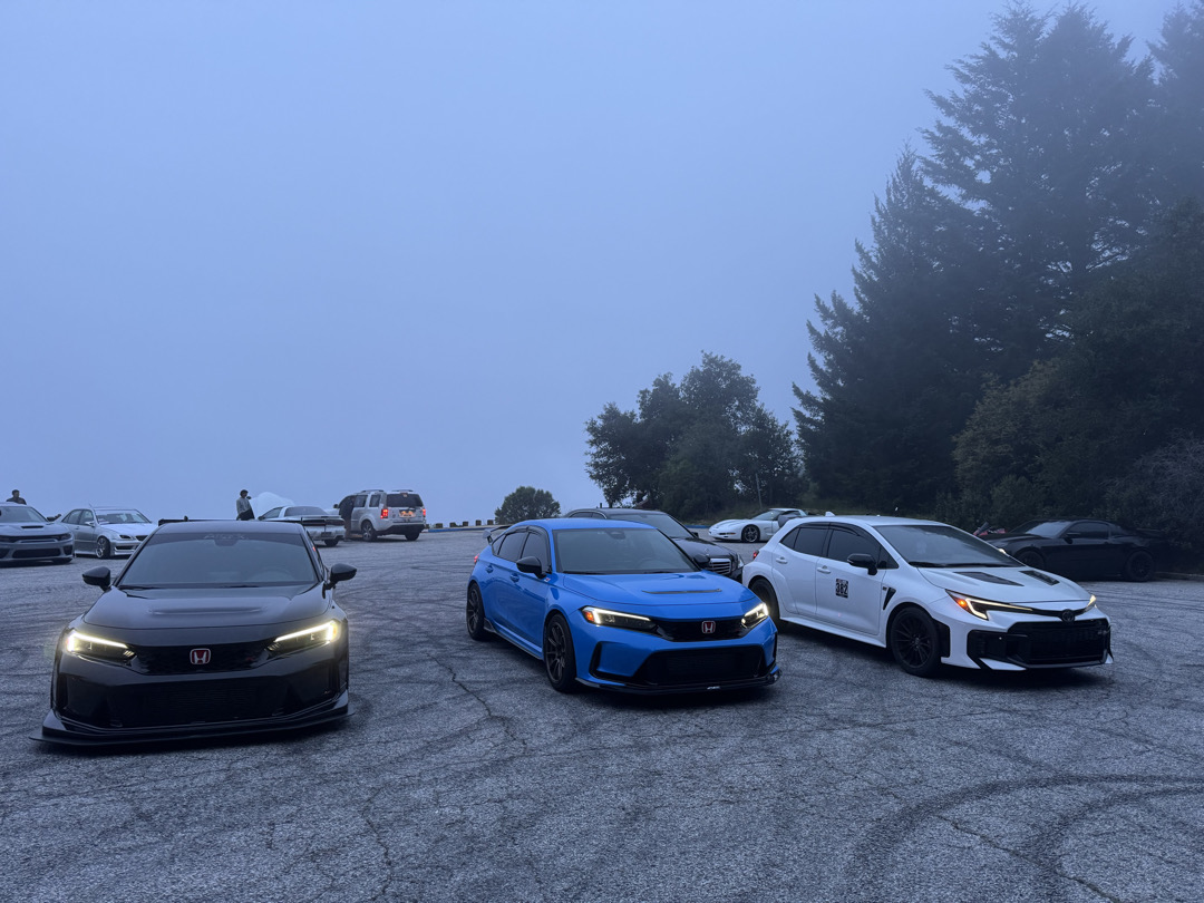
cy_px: 452
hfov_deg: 71.6
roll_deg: +1.1
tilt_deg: +2.0
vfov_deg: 56.8
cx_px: 602
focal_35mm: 24
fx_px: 835
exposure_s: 1/60
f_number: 1.78
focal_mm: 6.76
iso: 250
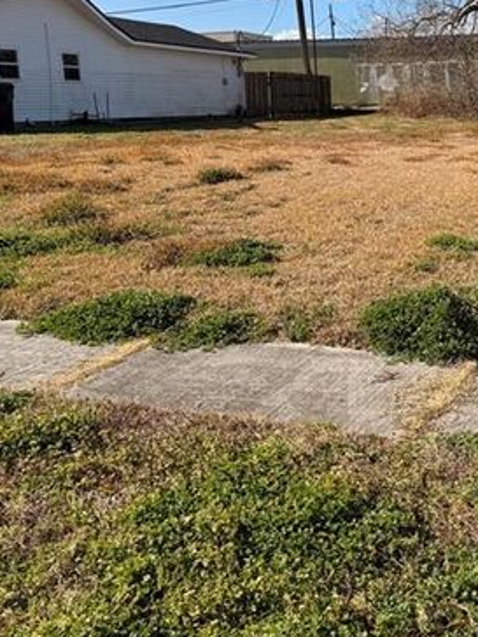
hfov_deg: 31.7
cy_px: 263
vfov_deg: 42.8
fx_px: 810
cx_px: 406
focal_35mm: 44
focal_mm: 6.76
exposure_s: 1/4673
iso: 80
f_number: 1.78
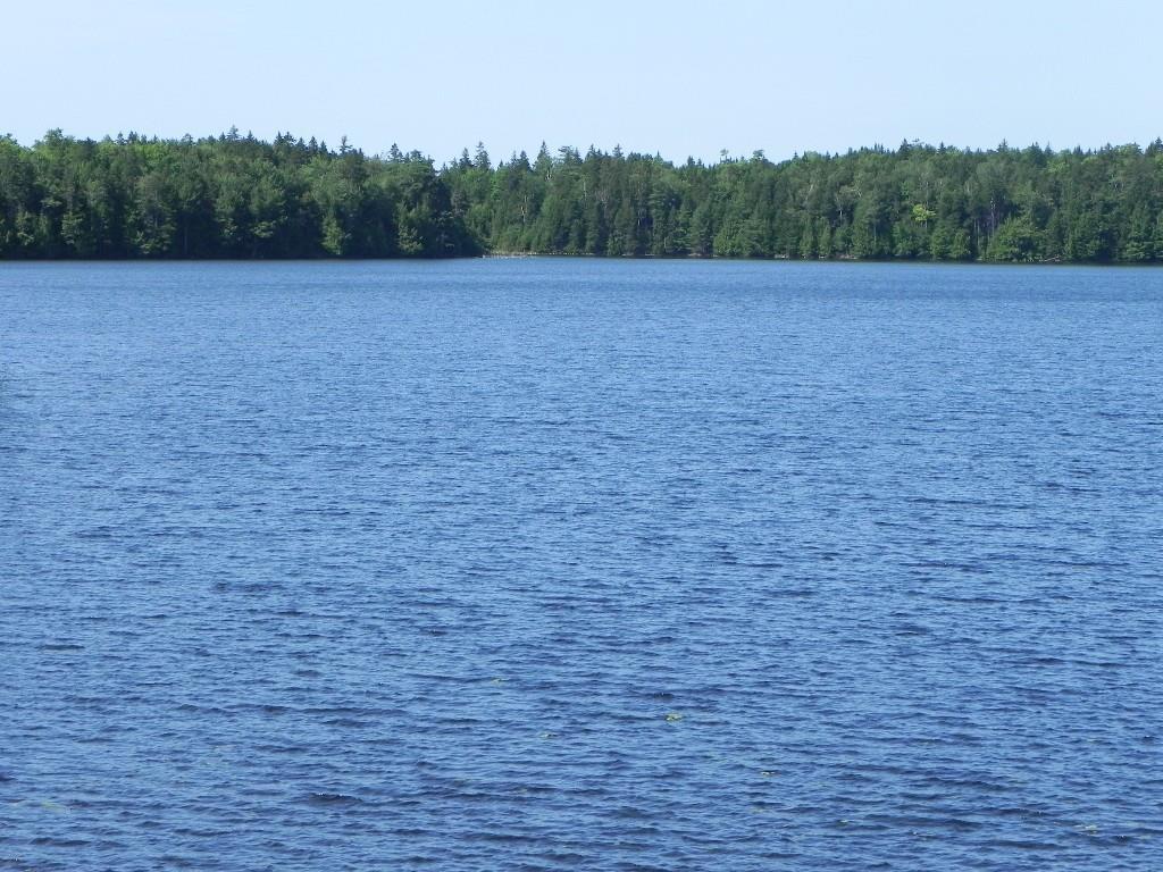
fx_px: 3528
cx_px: 582
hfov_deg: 18.7
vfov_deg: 14.1
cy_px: 436
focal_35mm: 105
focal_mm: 18.8
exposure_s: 1/331
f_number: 6.3
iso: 160
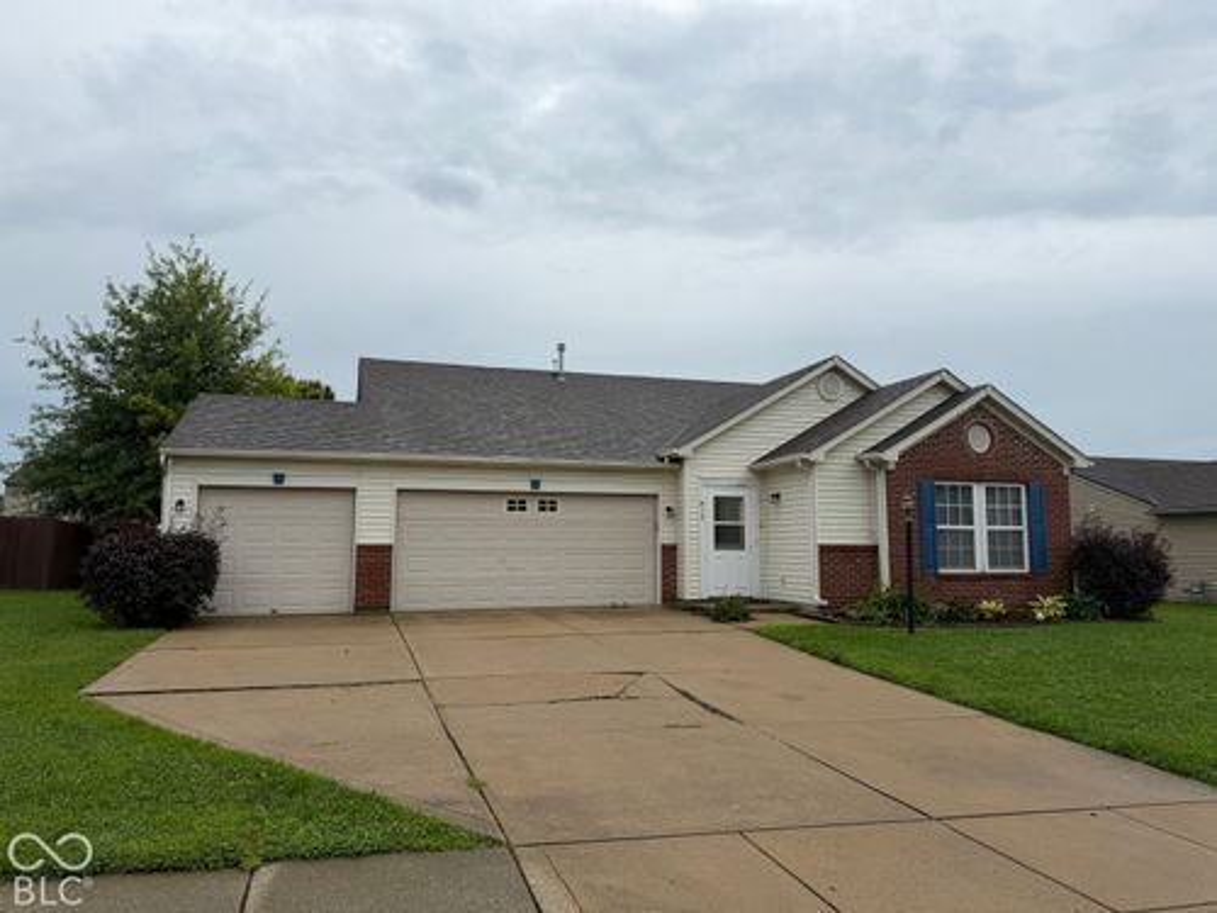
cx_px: 608
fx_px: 844
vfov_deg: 56.8
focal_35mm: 24
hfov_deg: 71.6
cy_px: 456
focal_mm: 6.76
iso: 80
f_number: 1.78
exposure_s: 1/3425
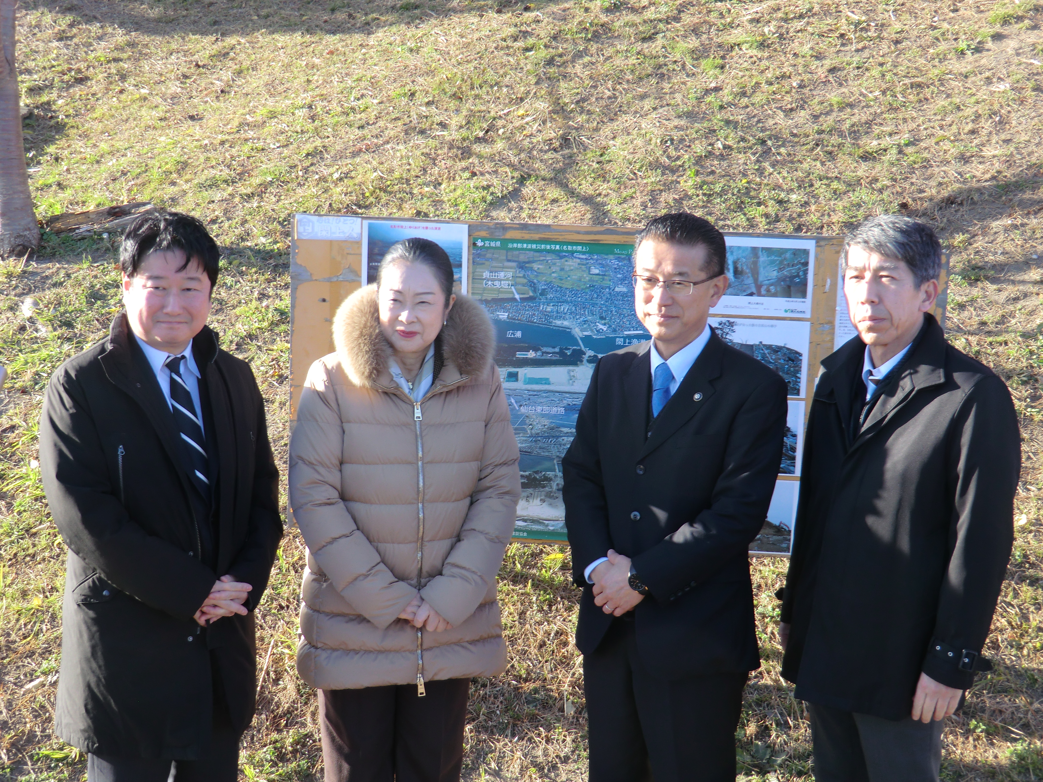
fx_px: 1416
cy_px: 391
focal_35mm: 47
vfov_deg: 30.9
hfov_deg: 40.4
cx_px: 522
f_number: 4
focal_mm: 8.4
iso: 64
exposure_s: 1/100
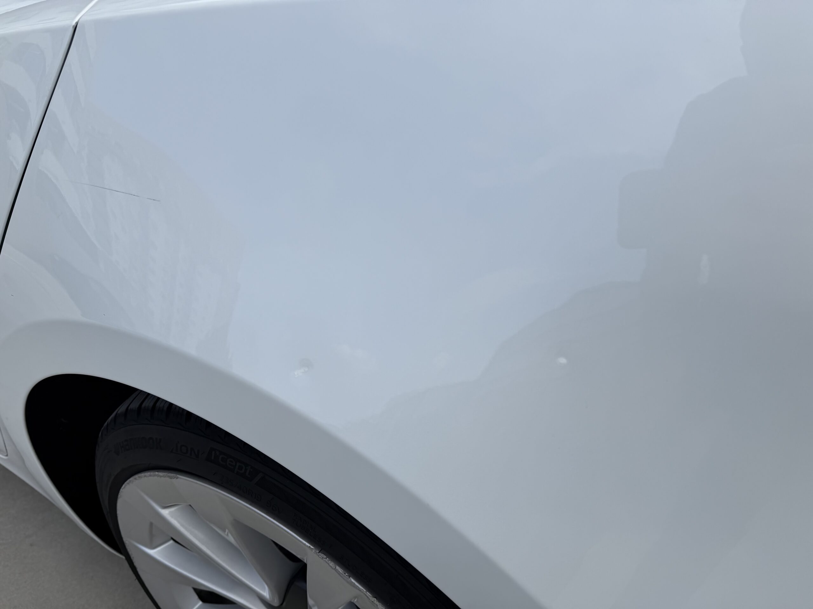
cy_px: 304
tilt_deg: -33.3
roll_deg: +5.6
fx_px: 564
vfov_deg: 56.8
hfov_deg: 71.6
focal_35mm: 24
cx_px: 406
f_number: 1.78
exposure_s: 1/4167
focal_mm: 6.76
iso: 80
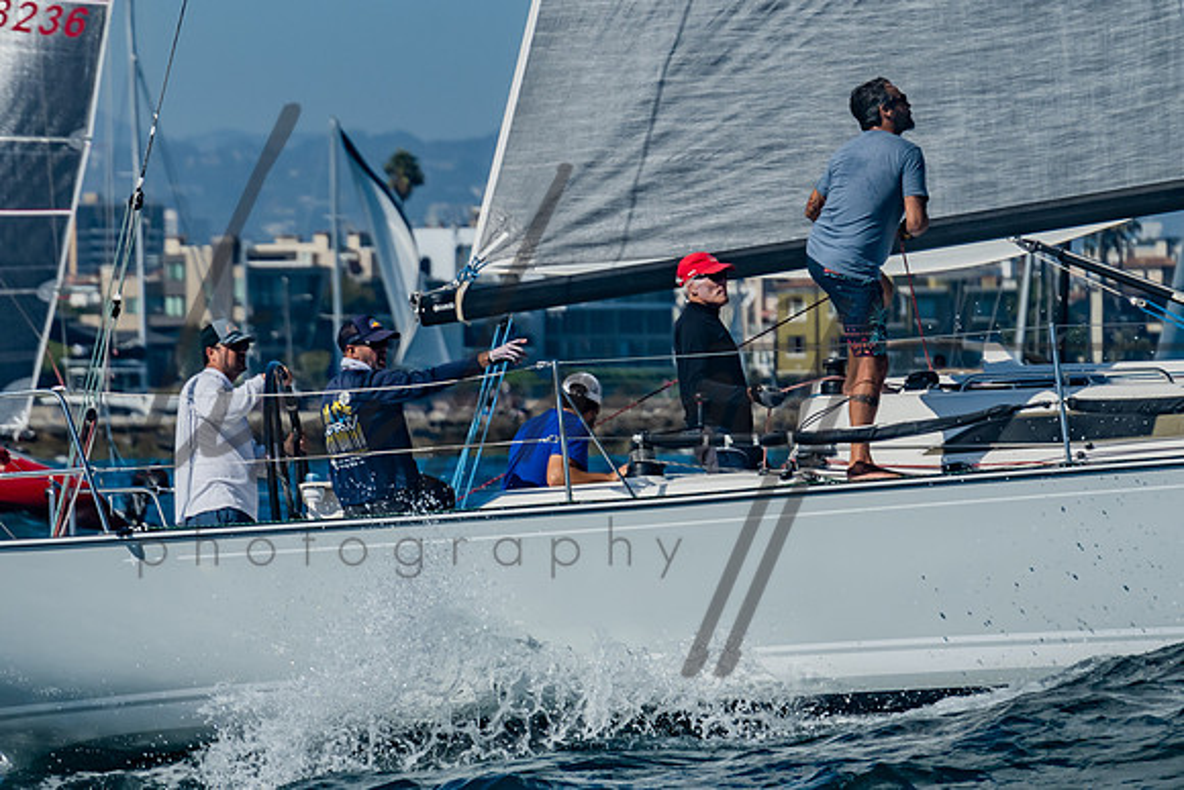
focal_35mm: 434
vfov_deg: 3.2
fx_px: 14281
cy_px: 210
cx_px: 511
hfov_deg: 4.7
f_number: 6.3
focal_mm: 200
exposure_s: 1/1000
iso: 160
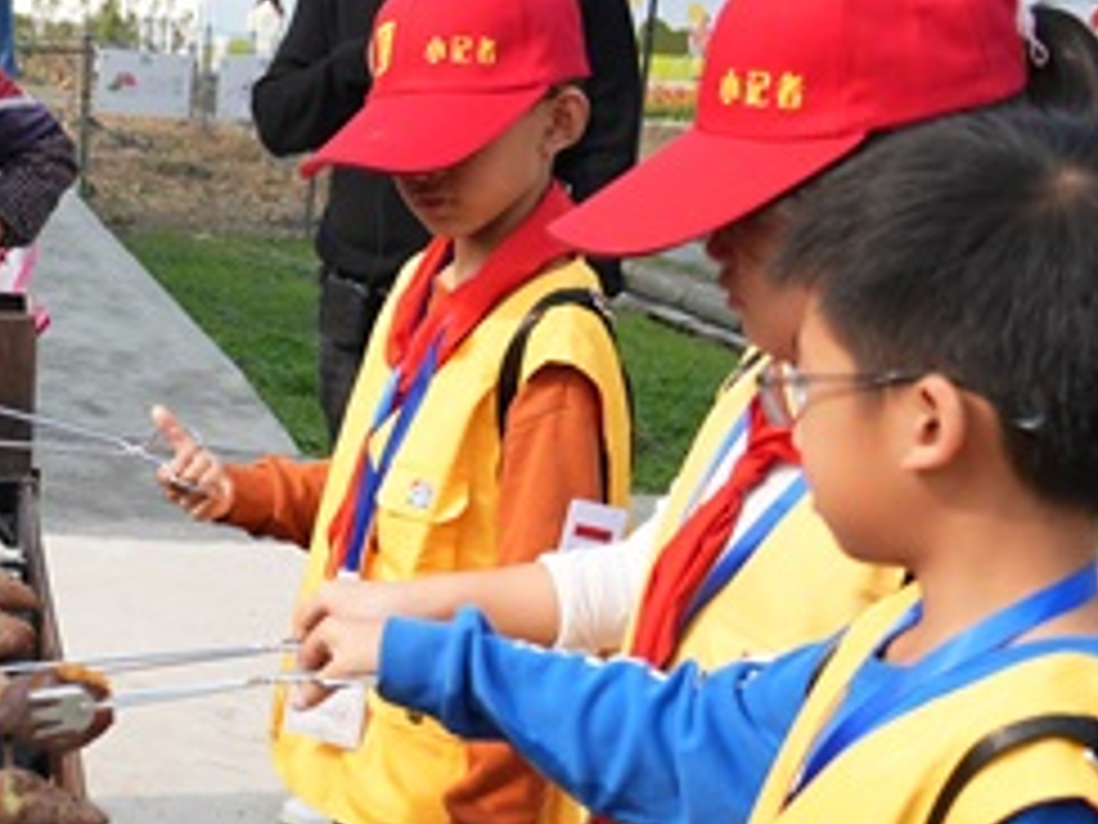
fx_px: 2252
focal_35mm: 71
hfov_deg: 25.5
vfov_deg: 20.6
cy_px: 608
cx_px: -94
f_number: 4
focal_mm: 20
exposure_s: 1/500
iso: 100
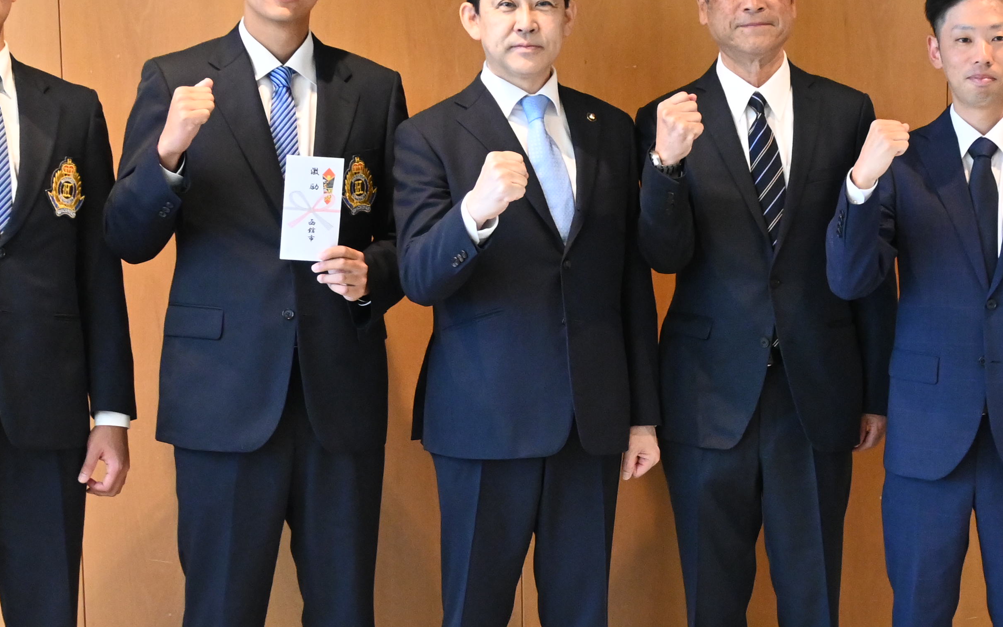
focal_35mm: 88
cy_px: 469
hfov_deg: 23.4
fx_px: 2410
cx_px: 684
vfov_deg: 14.8
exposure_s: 1/125
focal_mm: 25
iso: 2500
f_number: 4.2
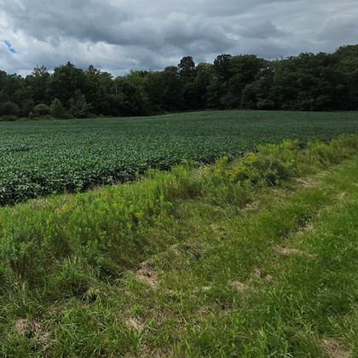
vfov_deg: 52.6
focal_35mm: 28
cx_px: -14
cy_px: 60
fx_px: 328
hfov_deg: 46.2
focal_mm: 2.2
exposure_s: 1/3559
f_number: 2.2
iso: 50
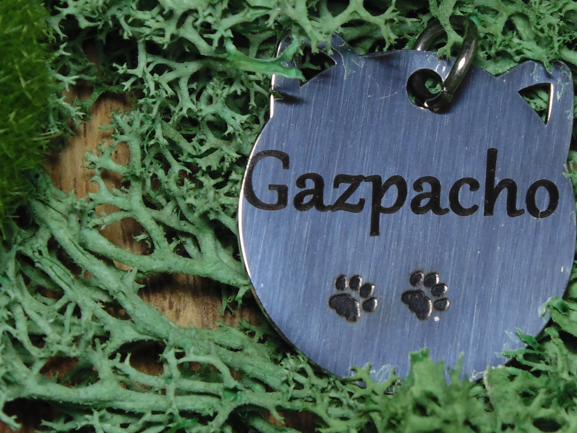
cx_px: 434
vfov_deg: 3.6
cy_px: 215
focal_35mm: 416
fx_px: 6934
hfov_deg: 4.8
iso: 100
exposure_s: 1/30
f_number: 5.1
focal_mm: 32.1
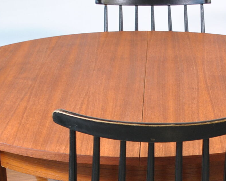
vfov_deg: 11.3
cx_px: 158
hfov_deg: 14.3
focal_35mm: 134
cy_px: 224
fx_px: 896
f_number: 4.5
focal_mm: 26
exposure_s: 1/20
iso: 200
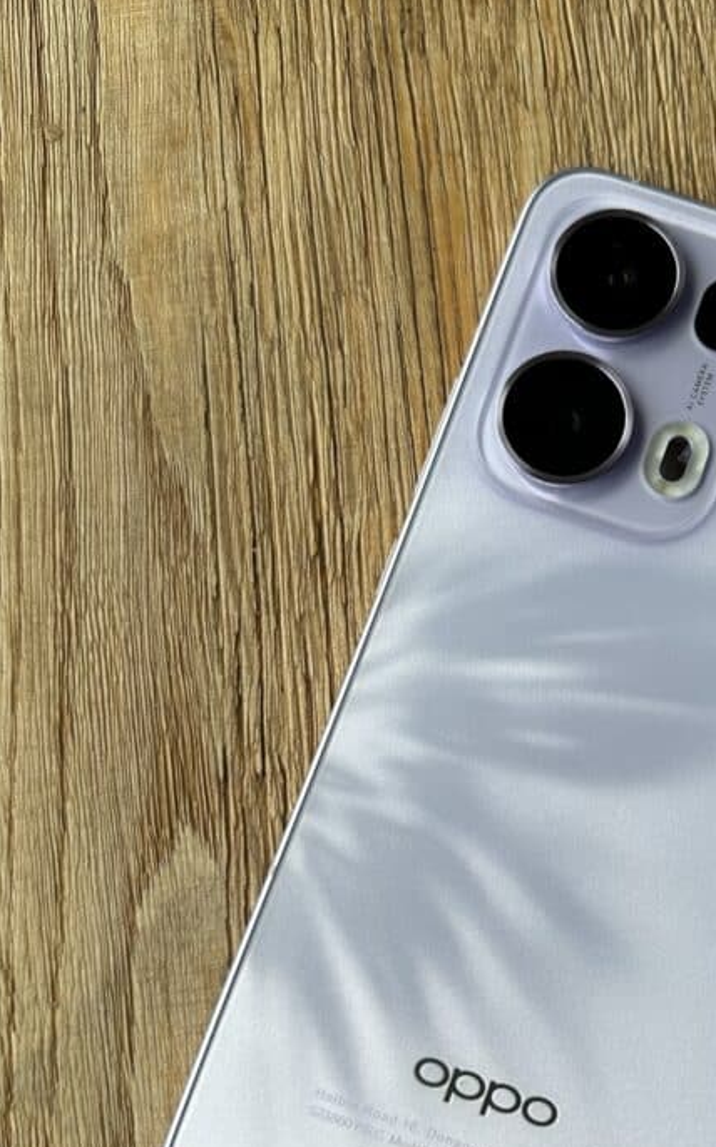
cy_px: 716
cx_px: 586
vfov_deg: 51.0
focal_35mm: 38
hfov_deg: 32.5
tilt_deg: -82.0
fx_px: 1188
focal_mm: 6.86
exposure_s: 1/121
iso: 80
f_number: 1.78
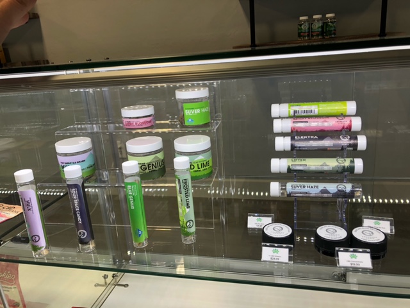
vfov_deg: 49.7
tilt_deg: -17.9
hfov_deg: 63.4
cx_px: 205
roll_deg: +2.8
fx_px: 332
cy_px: 154
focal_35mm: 28
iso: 40
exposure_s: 1/120
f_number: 1.8
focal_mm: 3.99
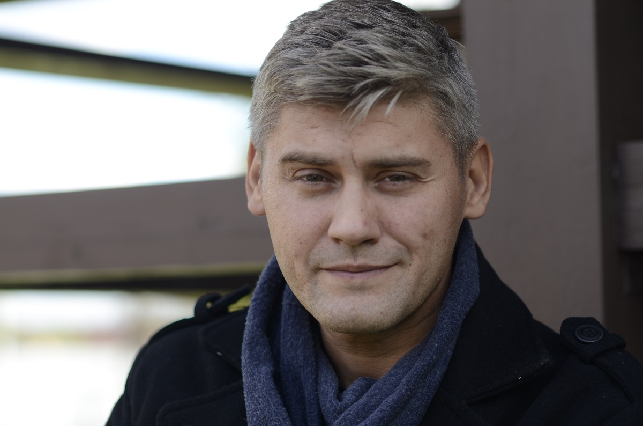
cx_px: 322
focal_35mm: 128
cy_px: 213
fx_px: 2272
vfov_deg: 10.7
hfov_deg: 16.1
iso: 100
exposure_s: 1/640
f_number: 2.5
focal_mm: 85
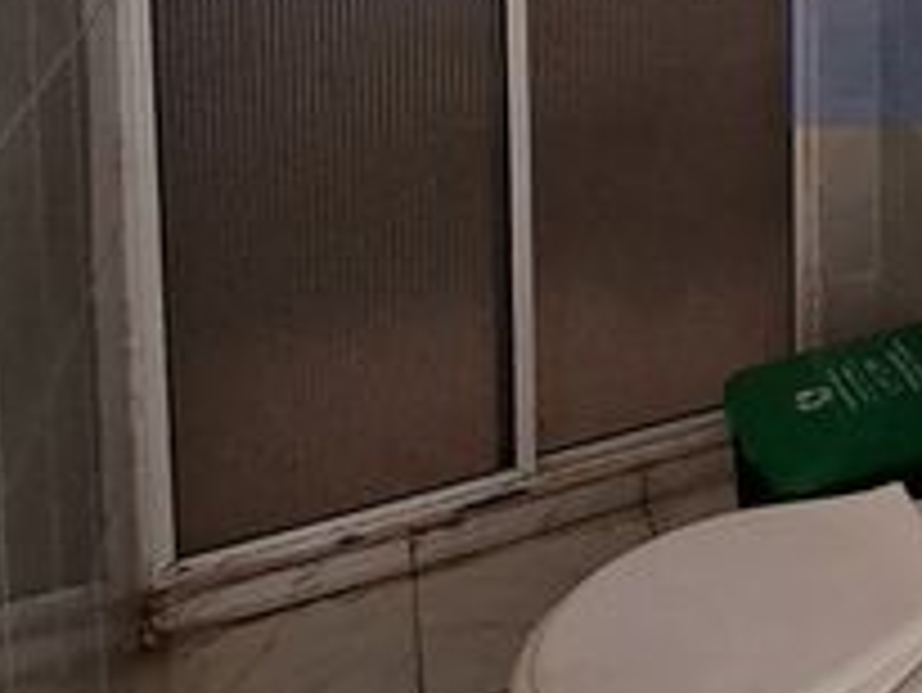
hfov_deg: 30.4
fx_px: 1386
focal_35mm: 52
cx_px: 1145
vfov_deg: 24.1
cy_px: -238
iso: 250
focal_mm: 1.64
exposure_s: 1/24
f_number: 2.2
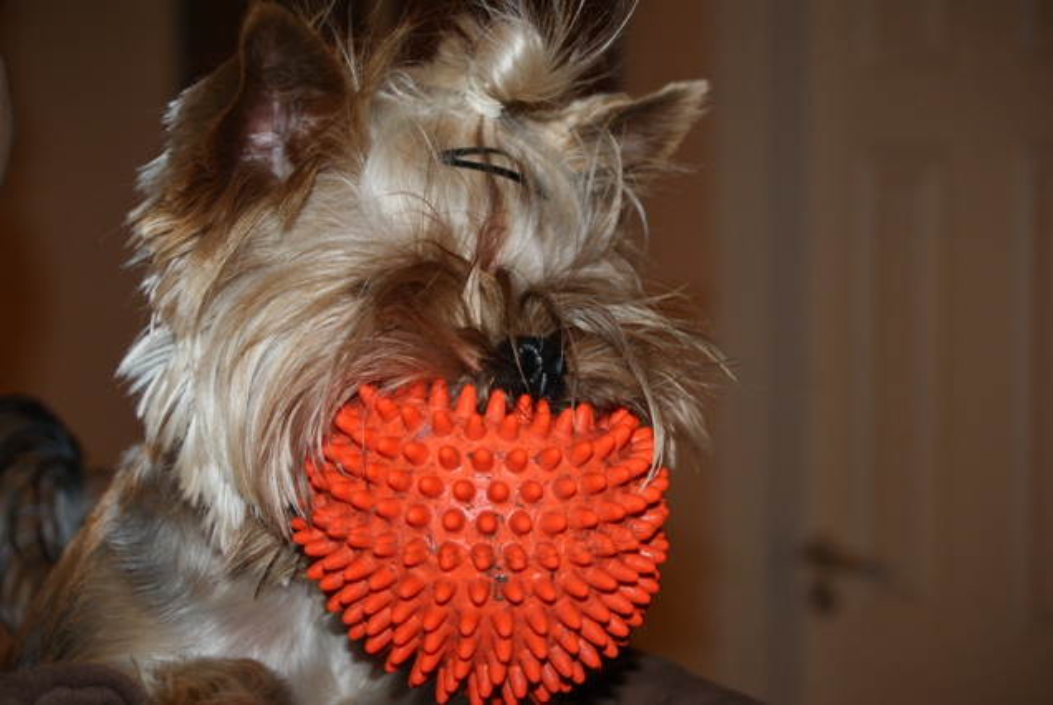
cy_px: 352
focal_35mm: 75
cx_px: 526
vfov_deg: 18.2
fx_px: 2197
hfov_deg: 27.0
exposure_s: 1/80
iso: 400
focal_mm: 50
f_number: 5.6
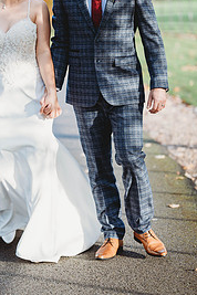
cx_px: 39
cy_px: 93
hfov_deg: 9.6
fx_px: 1174
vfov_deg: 14.3
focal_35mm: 143
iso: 100
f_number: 1.8
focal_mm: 85
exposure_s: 1/500
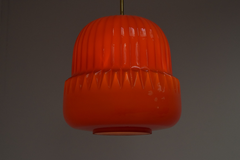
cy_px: 80
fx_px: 450
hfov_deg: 29.8
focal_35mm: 68
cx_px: 120
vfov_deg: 20.2
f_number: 11
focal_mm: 45
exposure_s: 1/500
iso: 1600
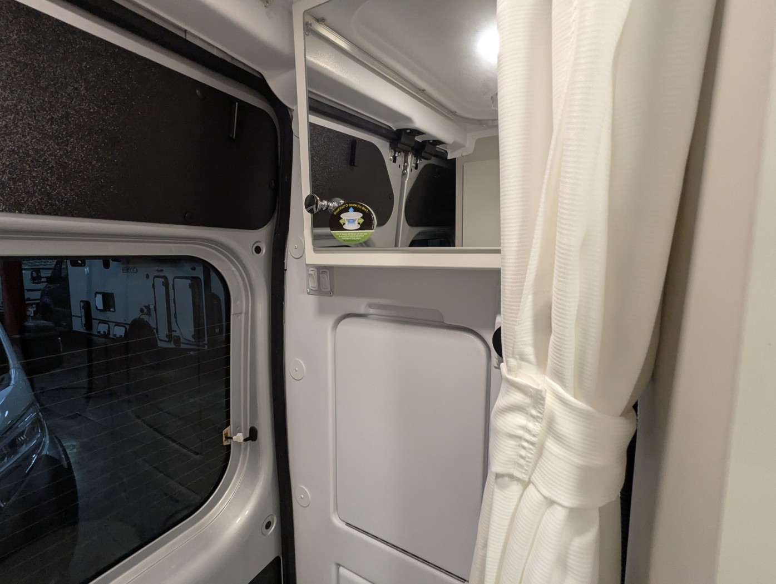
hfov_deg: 94.4
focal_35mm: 16
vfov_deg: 78.2
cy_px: 292
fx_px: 359
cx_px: 388
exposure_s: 1/86.2
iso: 310
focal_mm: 2.35
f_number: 2.2
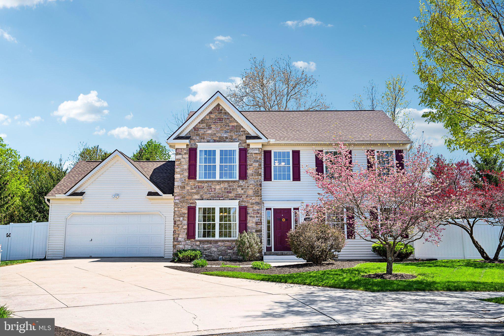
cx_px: 252
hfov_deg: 61.9
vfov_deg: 43.6
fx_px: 420
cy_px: 168
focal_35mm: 30
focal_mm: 30
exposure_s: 1/640
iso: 800
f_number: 8
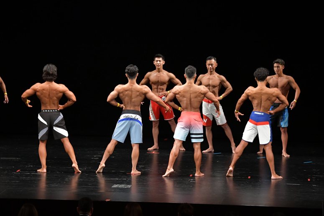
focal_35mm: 168
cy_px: 108
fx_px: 1511
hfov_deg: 12.2
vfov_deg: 8.2
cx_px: 162
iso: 3200
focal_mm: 112
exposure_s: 1/400
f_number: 5.6
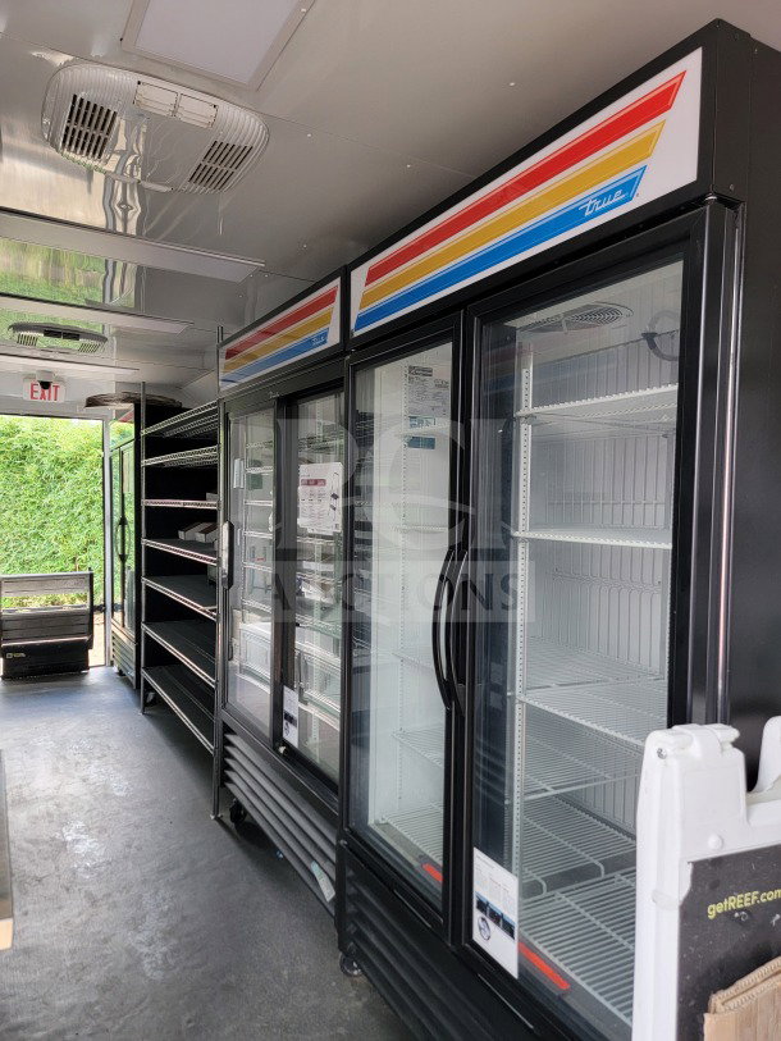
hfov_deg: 56.8
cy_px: 520
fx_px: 722
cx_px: 390
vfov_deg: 71.6
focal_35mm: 24
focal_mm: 6.7
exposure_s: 1/120
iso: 250
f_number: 1.8
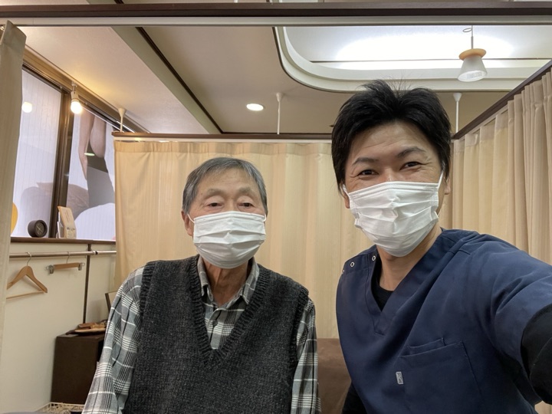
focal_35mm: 23
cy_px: 207
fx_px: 367
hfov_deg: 73.9
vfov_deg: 58.9
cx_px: 276
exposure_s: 1/50
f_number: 2.2
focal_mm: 2.71
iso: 200
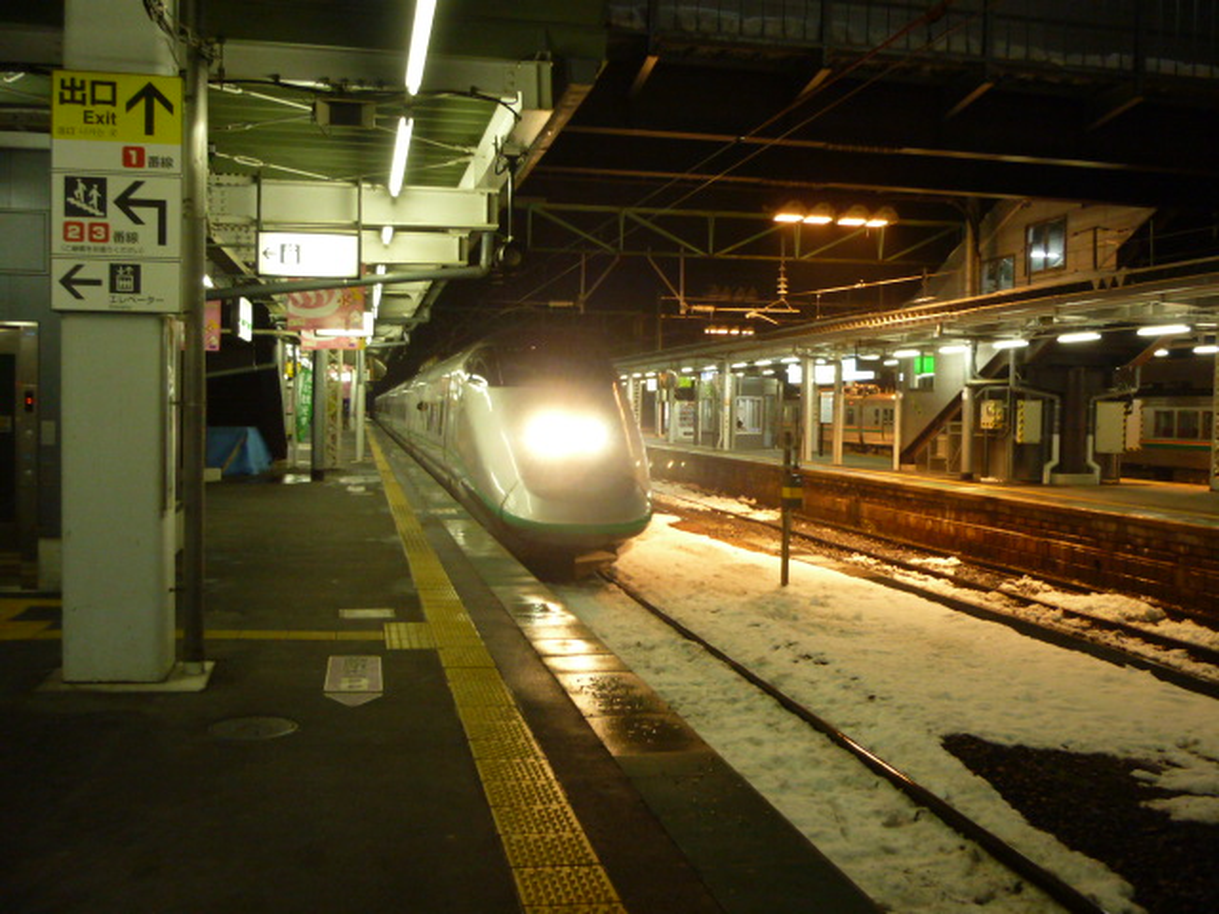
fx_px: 1162
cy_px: 457
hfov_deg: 55.4
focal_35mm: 33
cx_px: 610
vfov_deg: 42.9
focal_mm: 5.5
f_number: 2.8
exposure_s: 1/25
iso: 400
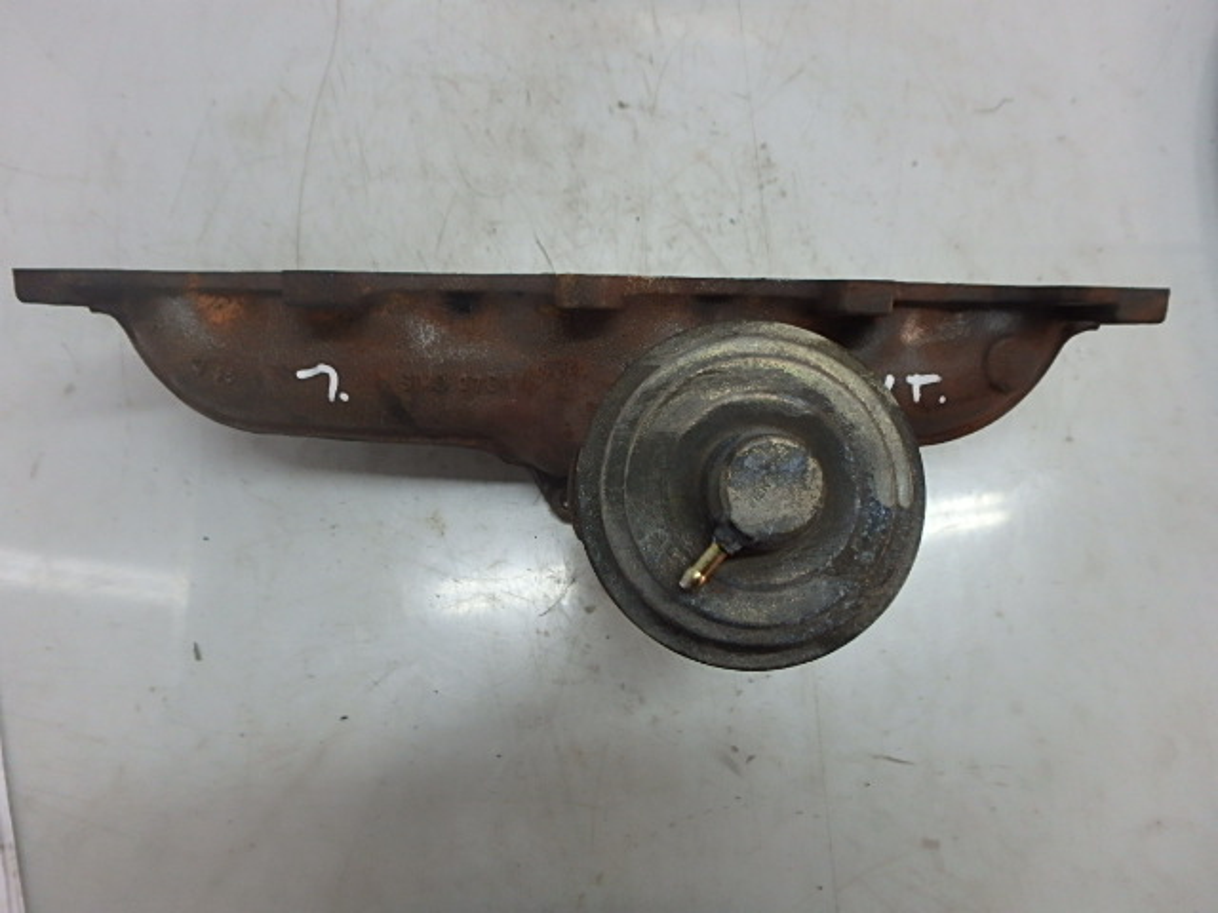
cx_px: 609
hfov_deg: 79.0
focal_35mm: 21
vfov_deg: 63.4
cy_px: 456
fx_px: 739
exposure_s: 1/50
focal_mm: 3.7
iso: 200
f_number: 3.5
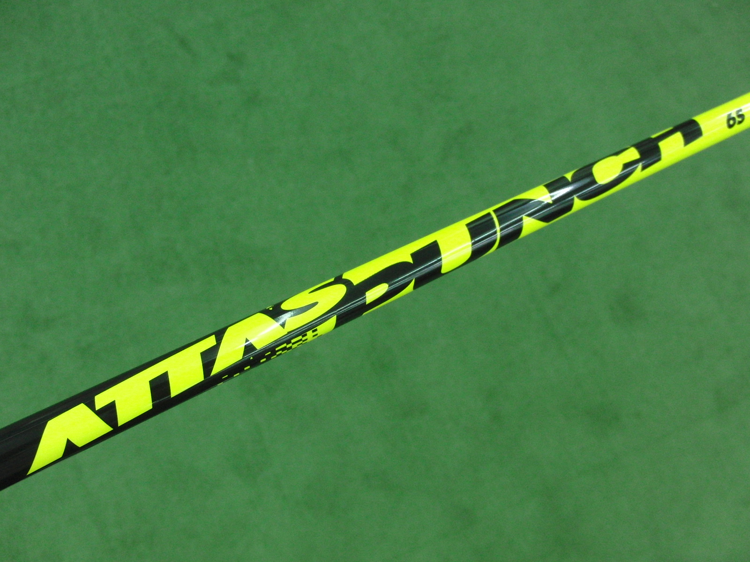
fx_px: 802
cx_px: 375
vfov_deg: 38.7
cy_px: 281
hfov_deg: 50.1
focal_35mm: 37
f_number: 3.6
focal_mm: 6.42
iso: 400
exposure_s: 1/60
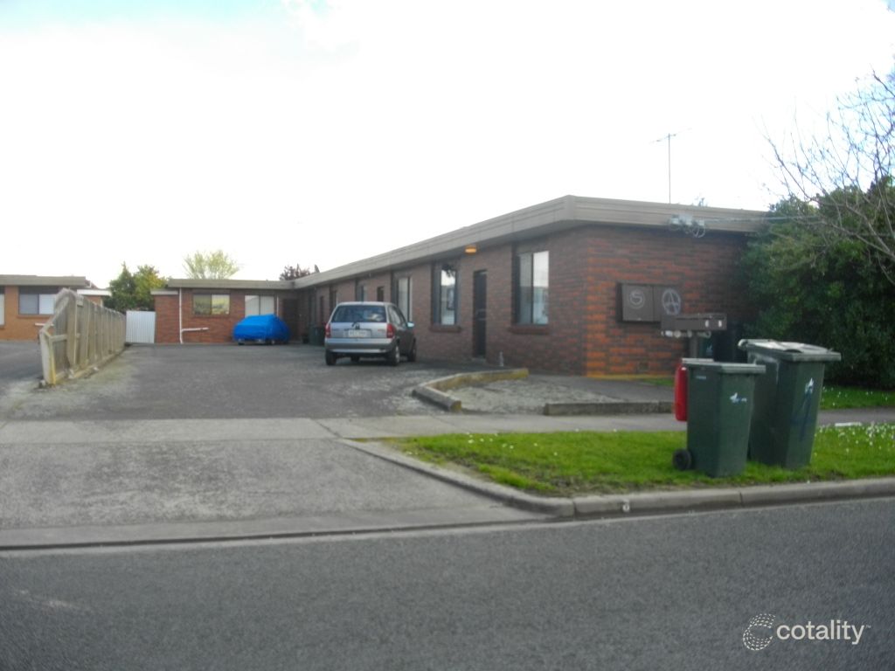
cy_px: 336
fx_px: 827
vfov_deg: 44.2
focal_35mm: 32
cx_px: 448
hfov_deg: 56.8
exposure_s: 1/400
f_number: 2.9
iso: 100
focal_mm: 5.7
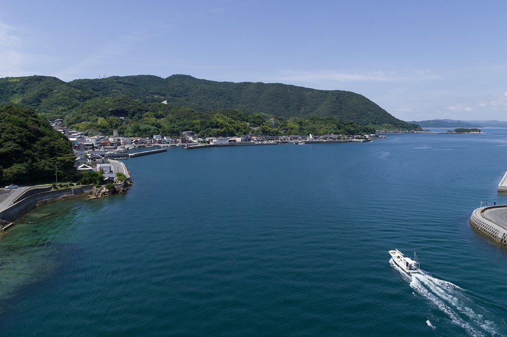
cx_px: 254
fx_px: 359
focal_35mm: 26
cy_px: 168
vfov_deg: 50.3
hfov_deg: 70.5
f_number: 10
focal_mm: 17
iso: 100
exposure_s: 1/100
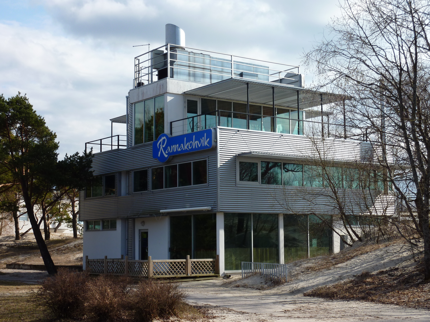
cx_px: 215
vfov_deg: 24.8
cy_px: 161
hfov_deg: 32.7
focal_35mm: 59
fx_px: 733
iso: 80
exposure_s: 1/500
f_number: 4.5
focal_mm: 9.7
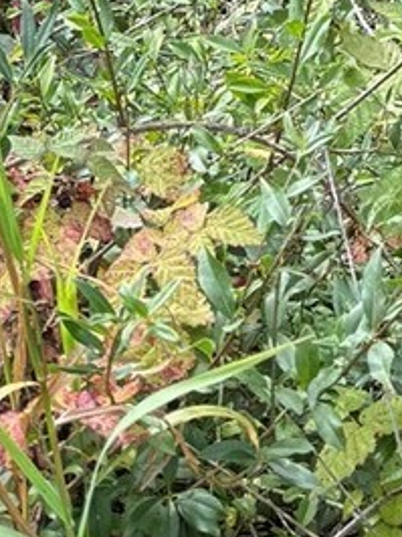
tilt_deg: +1.7
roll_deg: -0.2
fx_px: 2016
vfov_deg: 13.1
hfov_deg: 11.0
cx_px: 574
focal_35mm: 130
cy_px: -541
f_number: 1.78
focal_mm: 6.76
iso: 80
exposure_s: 1/765
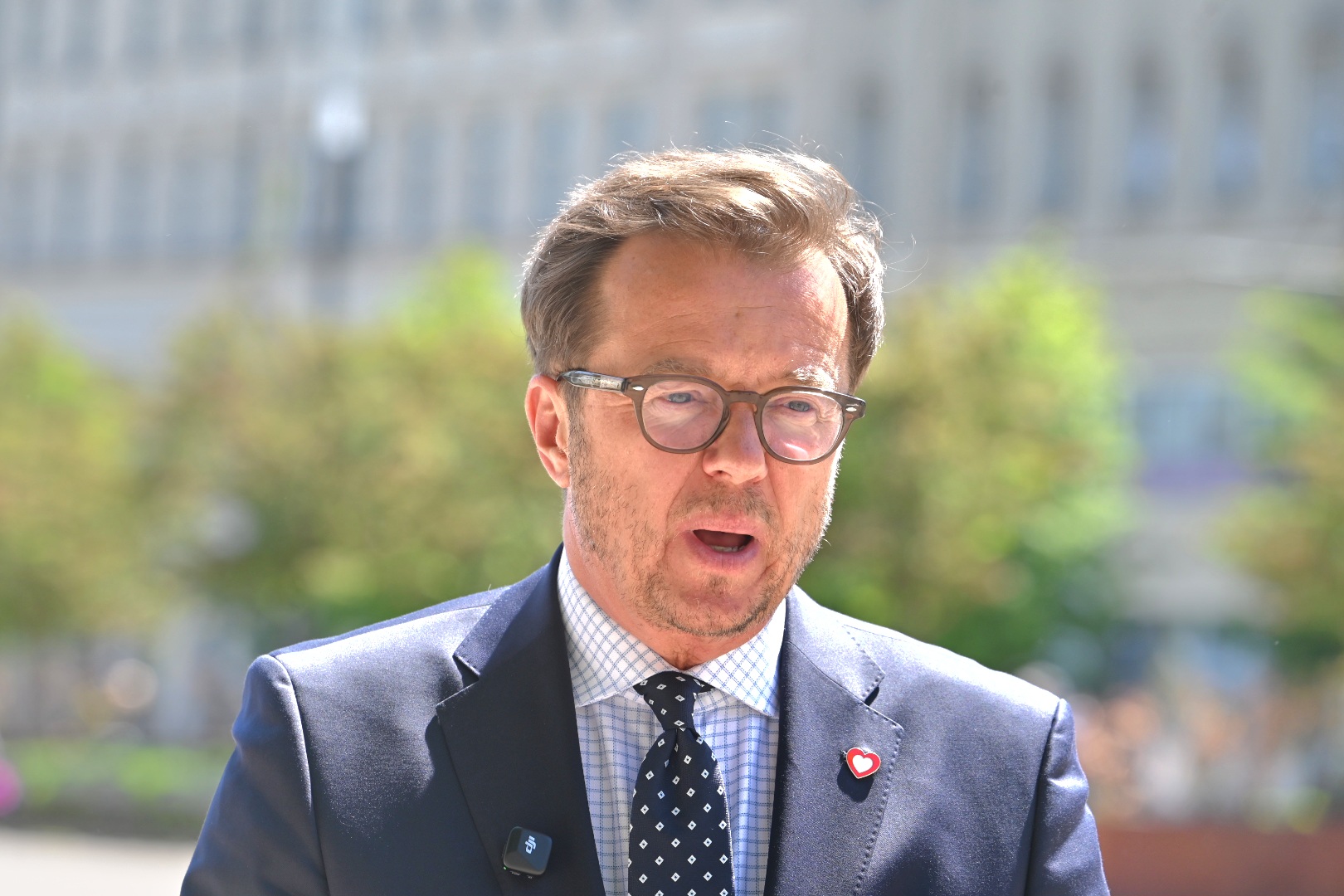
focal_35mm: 180
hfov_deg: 11.4
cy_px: 448
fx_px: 6719
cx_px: 672
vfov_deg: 7.6
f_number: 6.3
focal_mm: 180
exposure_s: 1/250
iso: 100
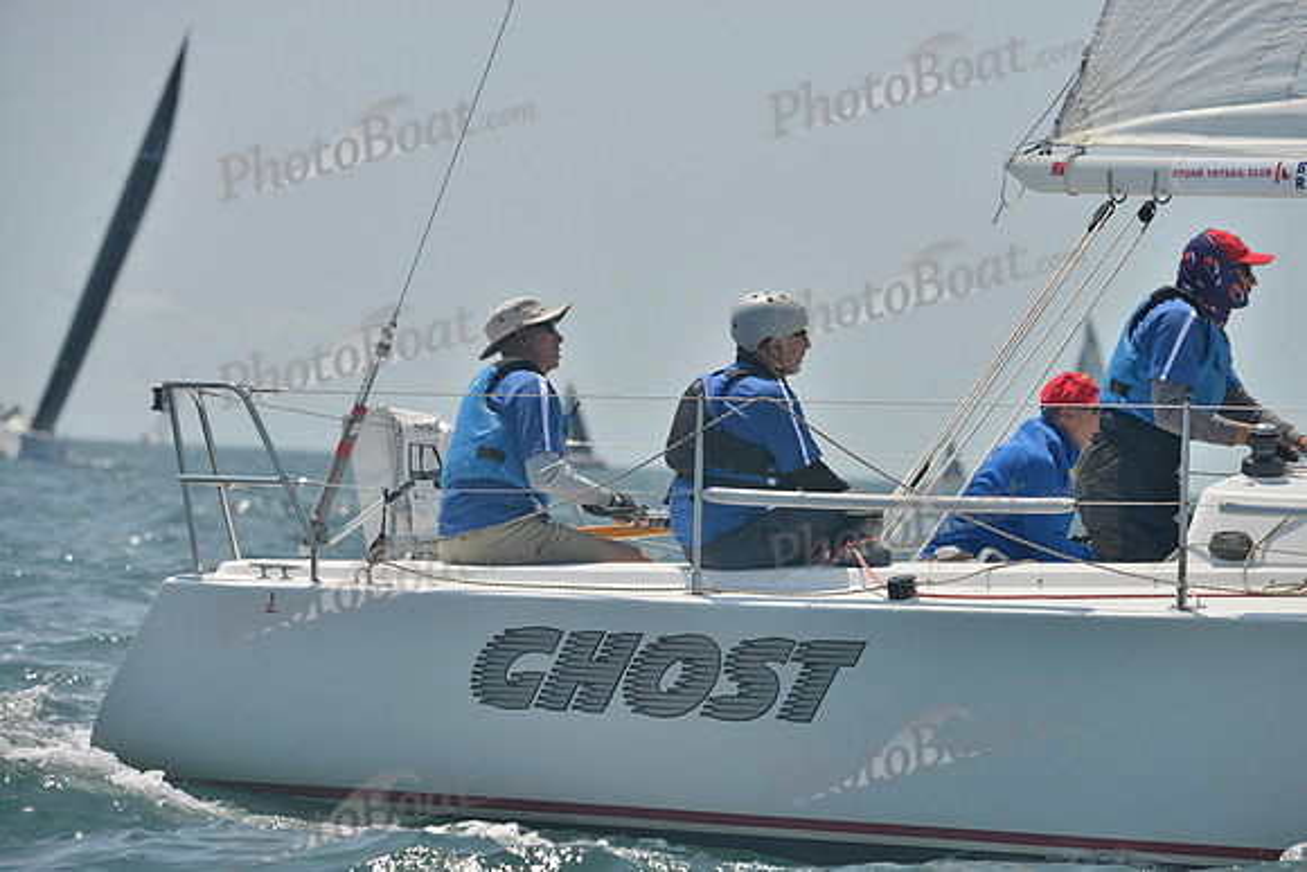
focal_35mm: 270
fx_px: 9804
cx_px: 654
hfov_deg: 7.6
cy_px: 436
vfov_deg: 5.1
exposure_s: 1/1250
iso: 280
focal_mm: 270
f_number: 7.1
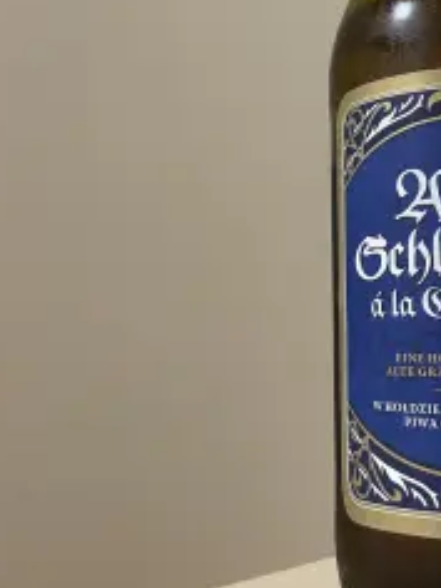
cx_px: 301
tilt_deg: +14.2
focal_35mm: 44
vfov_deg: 41.9
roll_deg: +0.4
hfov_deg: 32.5
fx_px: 747
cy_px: 162
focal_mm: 4.2
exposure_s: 1/60
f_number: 1.6
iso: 250
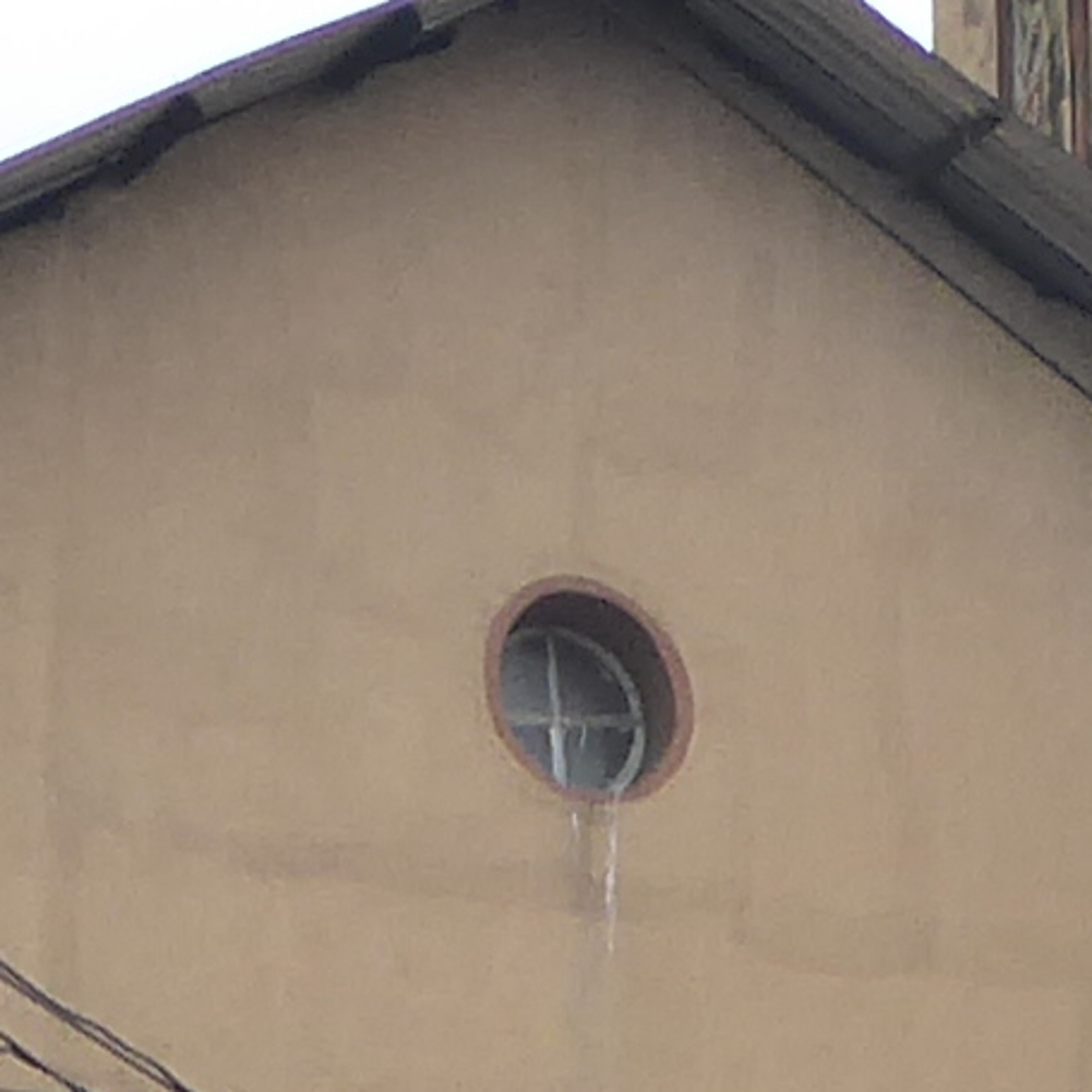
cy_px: 2784
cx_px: 578
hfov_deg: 7.3
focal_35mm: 241
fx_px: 8601
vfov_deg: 6.8
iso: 125
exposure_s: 1/500
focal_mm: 5.4
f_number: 3.5
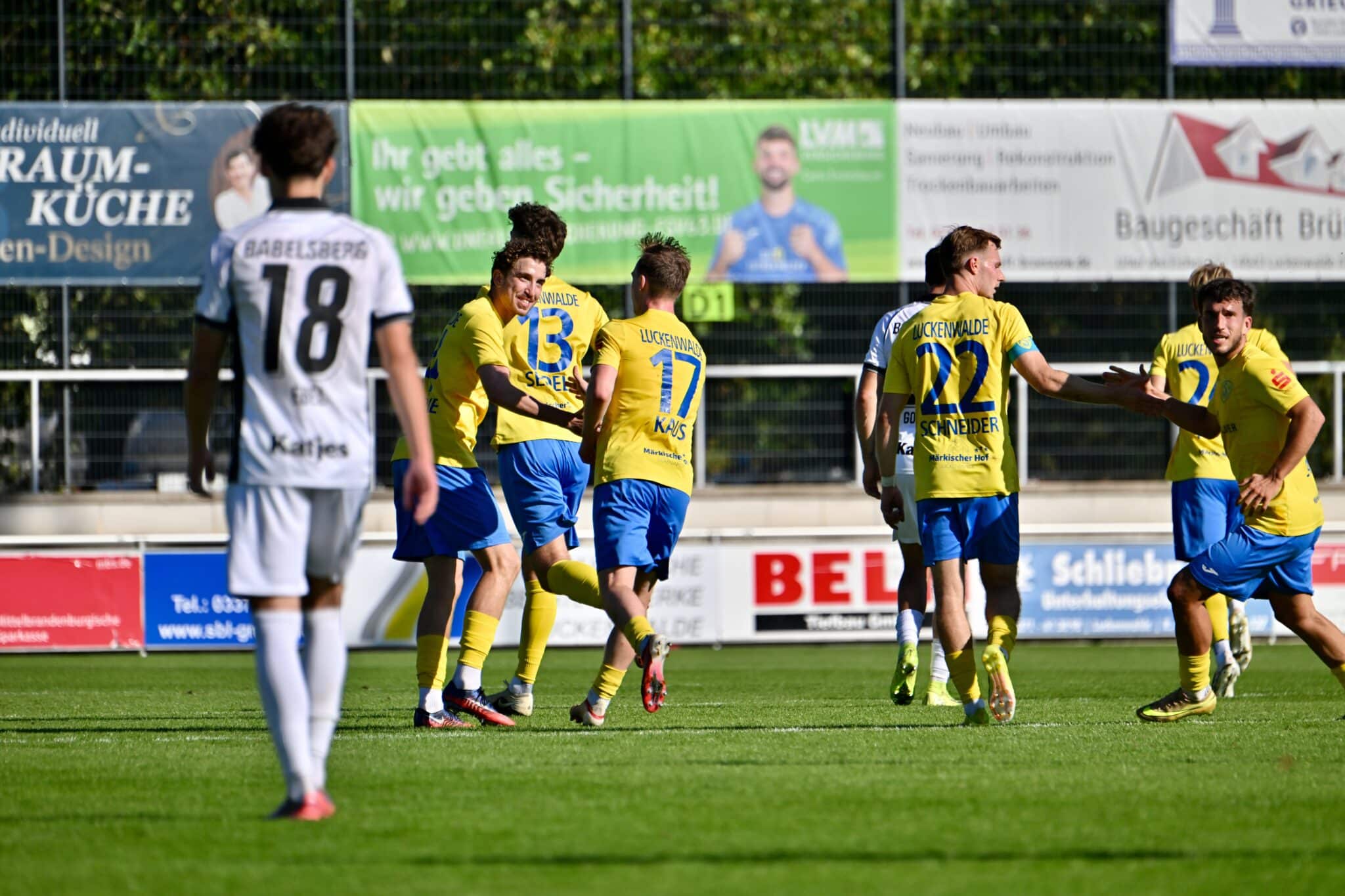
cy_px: 448
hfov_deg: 5.3
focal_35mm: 390
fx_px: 14569
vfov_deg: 3.5
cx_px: 672
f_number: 5.6
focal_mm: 390
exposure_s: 1/1600
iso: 140
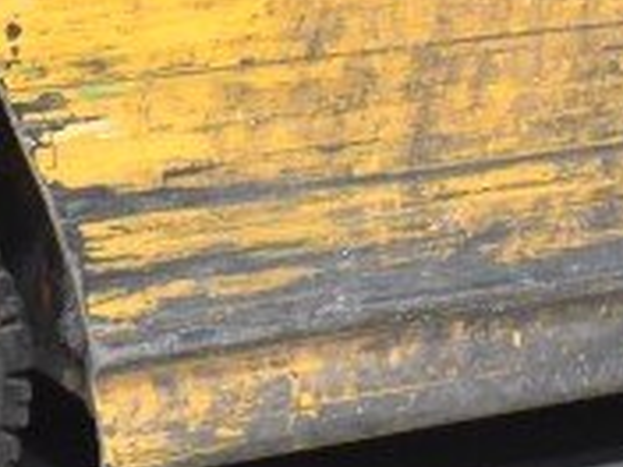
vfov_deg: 5.8
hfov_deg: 8.1
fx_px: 4414
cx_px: 421
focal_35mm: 245
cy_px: -669
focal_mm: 25
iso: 1600
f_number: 5.6
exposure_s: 1/20
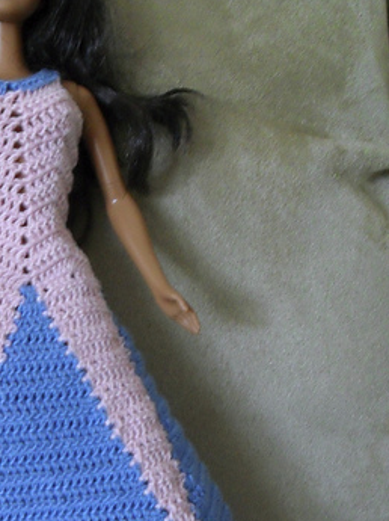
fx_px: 976
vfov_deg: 29.6
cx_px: 81
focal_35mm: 65
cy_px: 361
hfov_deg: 22.3
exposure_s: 1/15
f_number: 2.8
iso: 200
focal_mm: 6.2
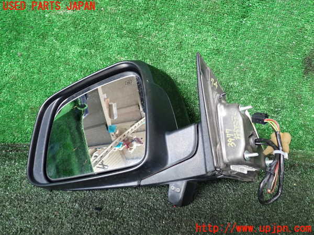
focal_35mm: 30
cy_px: 118
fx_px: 272
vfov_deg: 46.8
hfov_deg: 60.0
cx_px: 157
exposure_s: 1/30
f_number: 2.3
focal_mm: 5.4
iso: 500
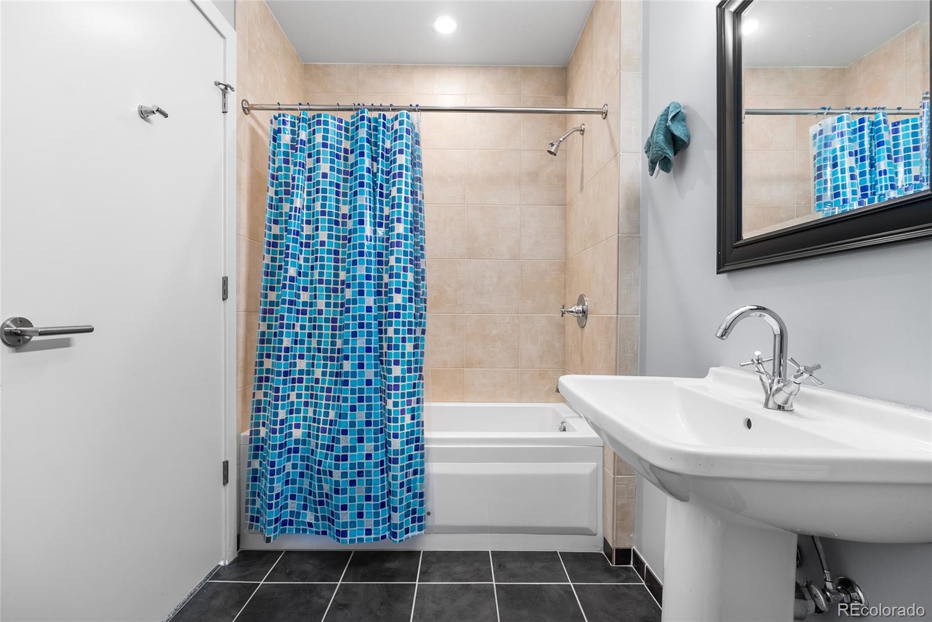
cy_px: 311
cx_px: 466
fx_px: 414
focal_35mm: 16
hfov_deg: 96.7
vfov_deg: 73.8
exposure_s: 1.3
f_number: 8
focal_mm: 16
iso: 200
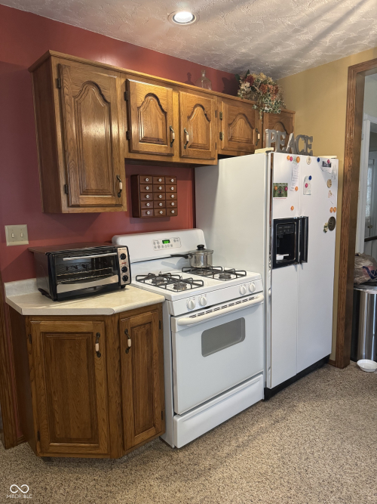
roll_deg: +1.7
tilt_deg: -7.8
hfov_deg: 56.8
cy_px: 252
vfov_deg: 71.6
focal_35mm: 24
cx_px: 188
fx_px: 349
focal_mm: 6.76
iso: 500
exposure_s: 1/60
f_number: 1.78
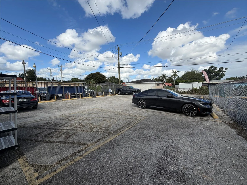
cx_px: 124
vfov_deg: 85.7
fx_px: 100
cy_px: 92
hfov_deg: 102.1
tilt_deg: -3.6
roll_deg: +1.0
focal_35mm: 14
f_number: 2.2
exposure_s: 1/1017
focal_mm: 2.22
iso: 20
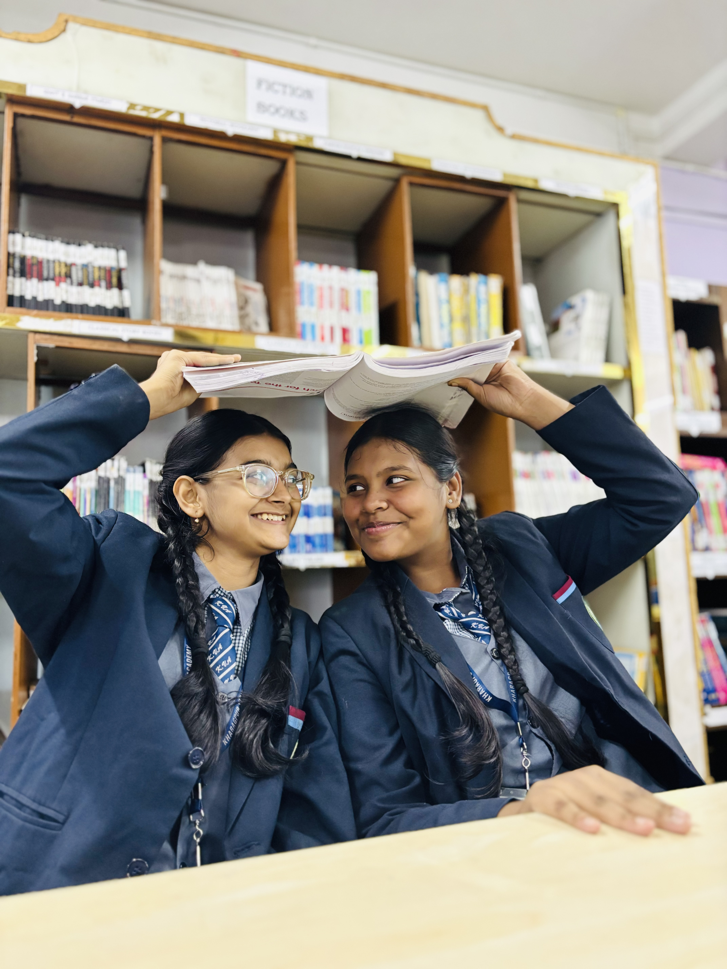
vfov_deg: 67.3
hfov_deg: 53.1
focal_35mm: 26
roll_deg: +0.9
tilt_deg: +7.7
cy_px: 484
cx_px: 364
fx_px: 728
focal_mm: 5.96
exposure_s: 1/50
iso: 400
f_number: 1.6
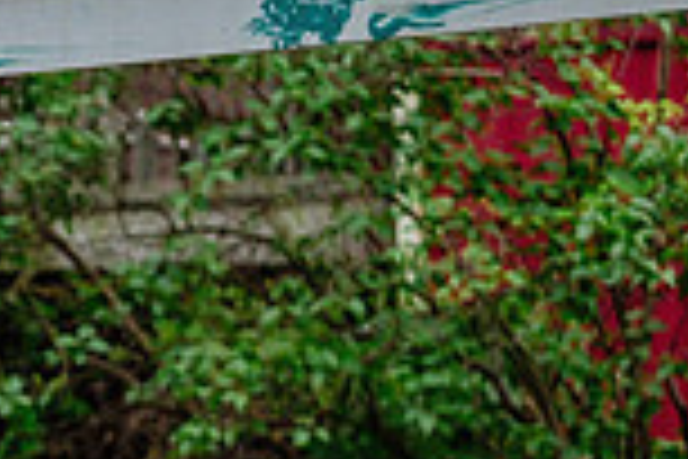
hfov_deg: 6.8
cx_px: -509
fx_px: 5656
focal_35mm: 296
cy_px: 531
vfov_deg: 4.6
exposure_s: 1/200
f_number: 2.8
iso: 500
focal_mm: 50
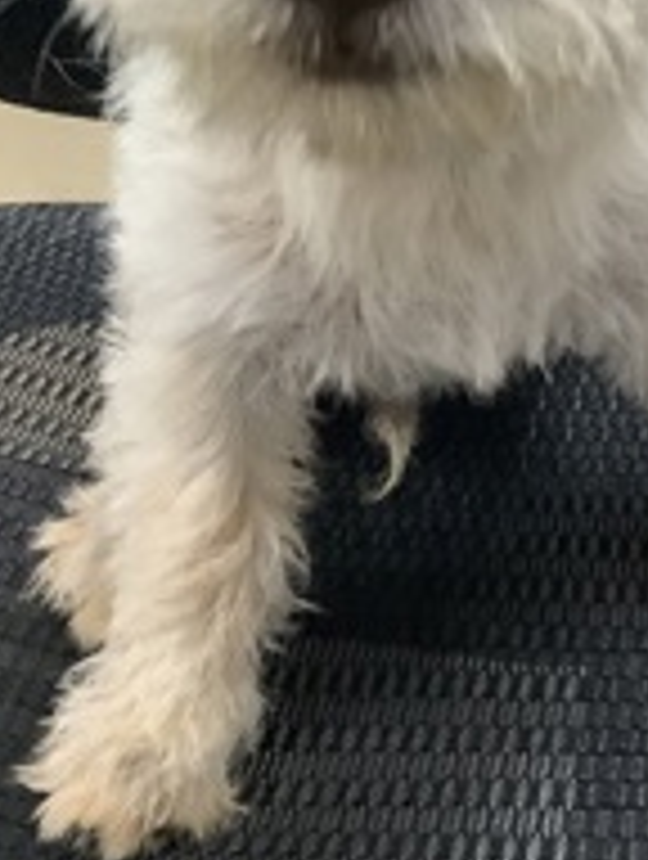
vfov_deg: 27.5
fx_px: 1692
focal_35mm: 68
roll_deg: -0.7
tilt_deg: -23.2
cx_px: 470
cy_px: 90
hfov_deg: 21.5
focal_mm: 3.3
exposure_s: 1/50
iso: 320
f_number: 2.4
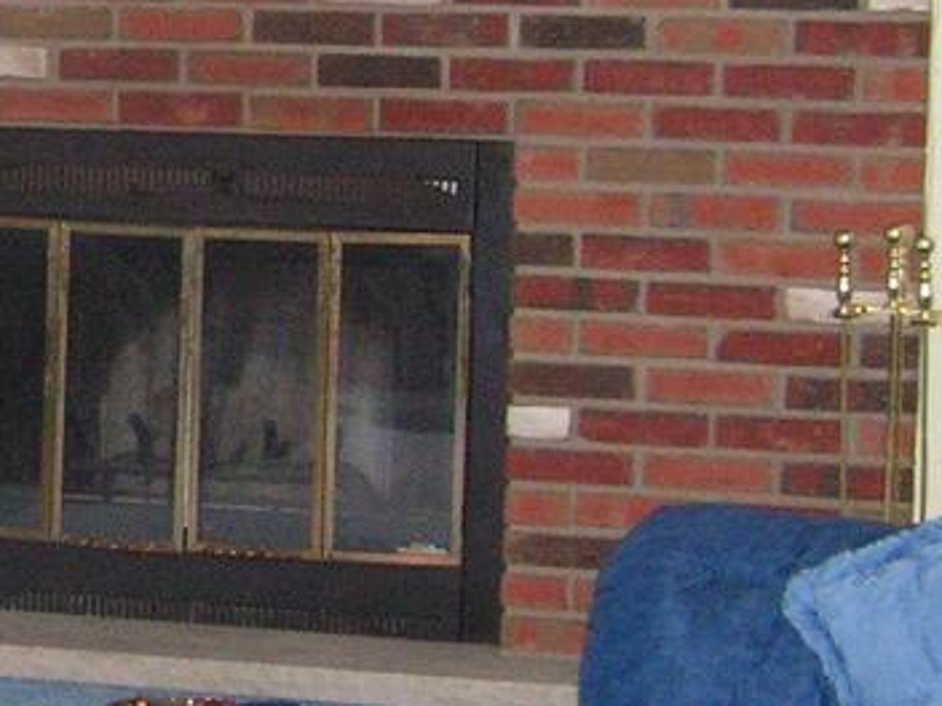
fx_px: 3755
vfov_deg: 10.7
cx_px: -321
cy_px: 185
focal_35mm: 138
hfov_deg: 13.7
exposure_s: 1/40
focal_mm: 6.3
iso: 200
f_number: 2.8
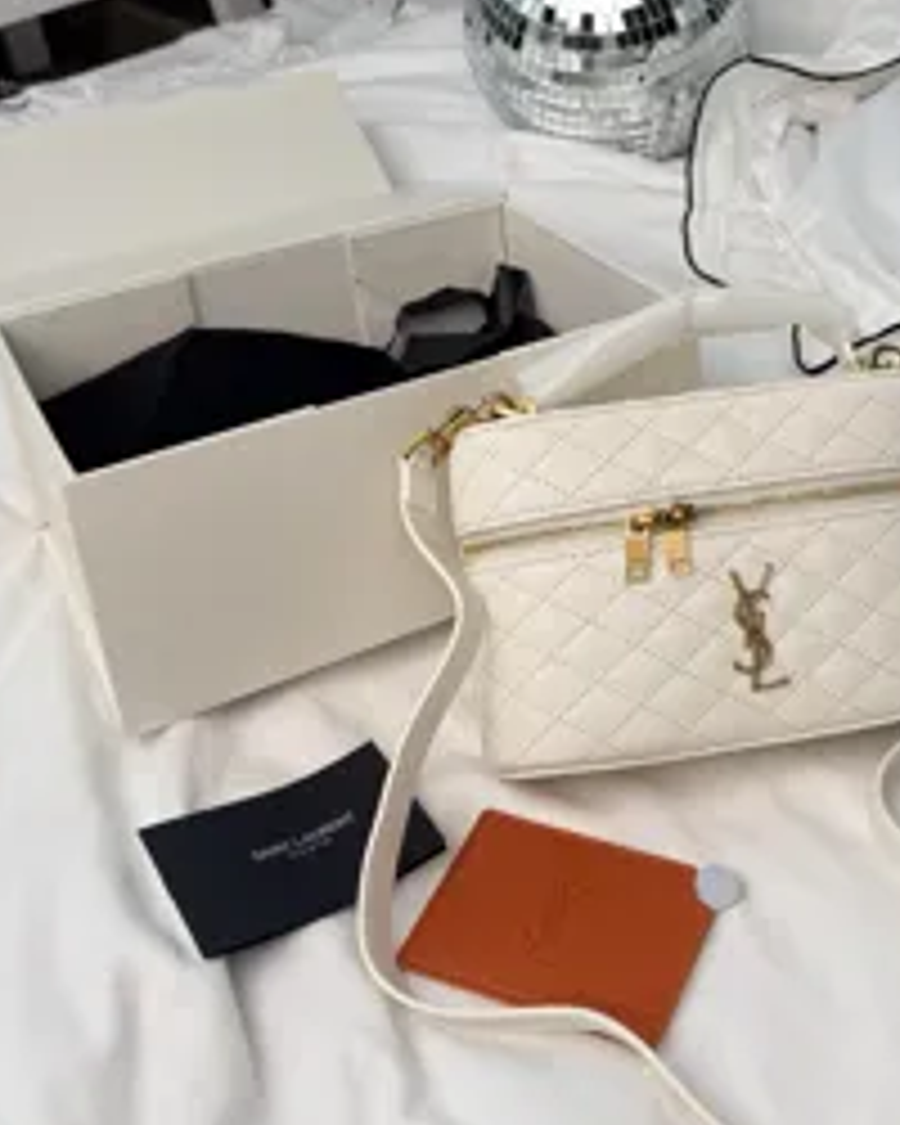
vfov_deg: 40.3
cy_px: 324
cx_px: 698
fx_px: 1498
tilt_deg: -29.9
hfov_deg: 32.7
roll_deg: +0.8
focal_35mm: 45
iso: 80
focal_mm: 6.76
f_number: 1.78
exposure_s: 1/849
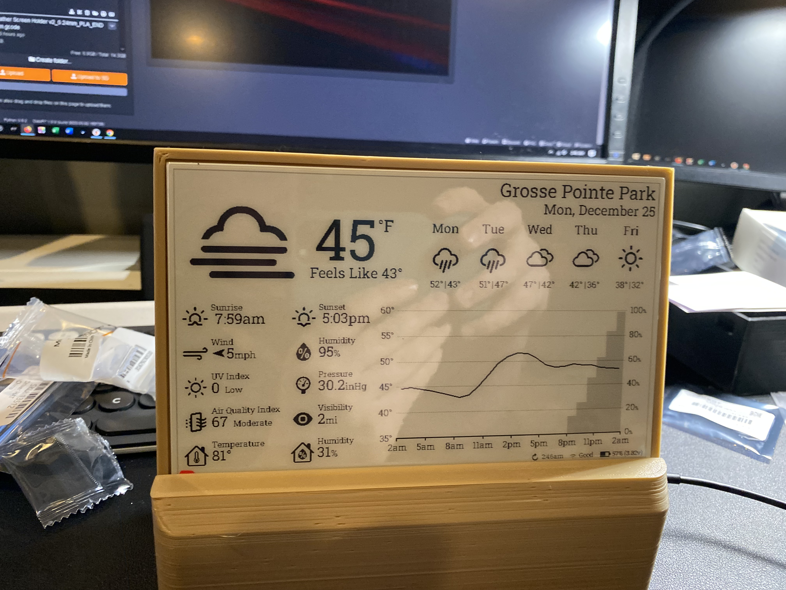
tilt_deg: -19.6
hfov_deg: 67.3
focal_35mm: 26
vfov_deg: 53.1
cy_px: 295
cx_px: 393
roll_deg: -2.0
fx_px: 590
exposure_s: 1/51
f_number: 1.8
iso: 500
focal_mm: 4.25
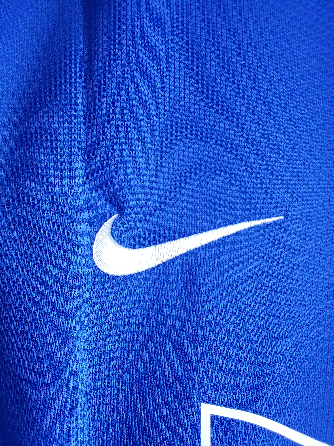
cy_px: 223
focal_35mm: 26
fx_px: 334
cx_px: 167
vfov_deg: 67.3
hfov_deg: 53.1
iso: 200
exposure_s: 1/50
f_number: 2.4
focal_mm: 4.3
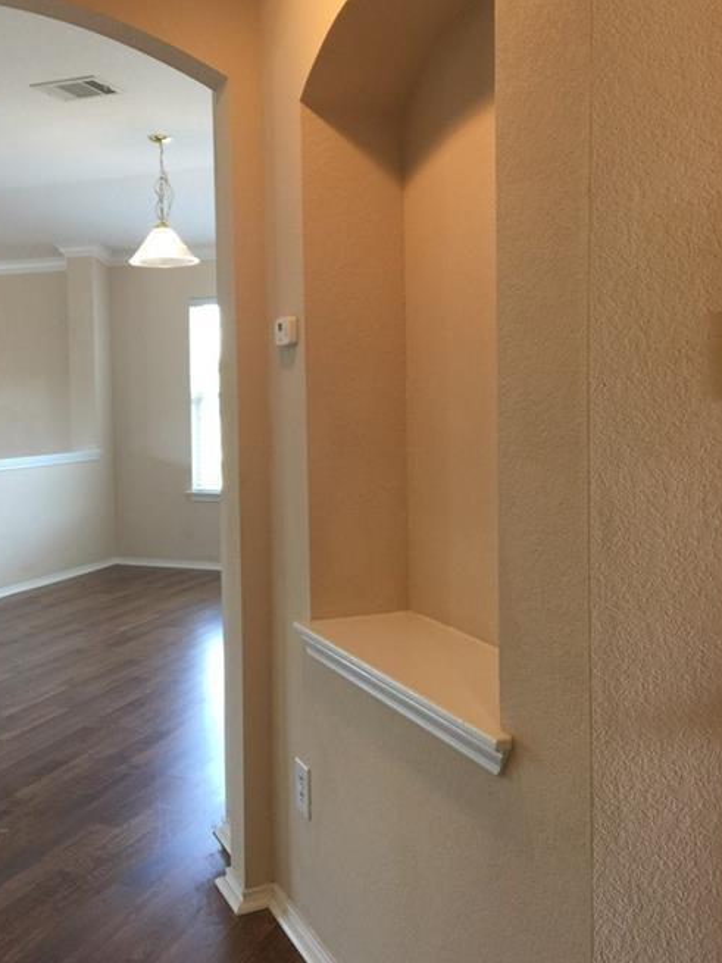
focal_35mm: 34
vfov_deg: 53.9
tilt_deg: -1.3
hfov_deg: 41.8
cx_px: 335
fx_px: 946
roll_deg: +1.1
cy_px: 445
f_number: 2.2
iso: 40
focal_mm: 4.15
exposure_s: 1/30
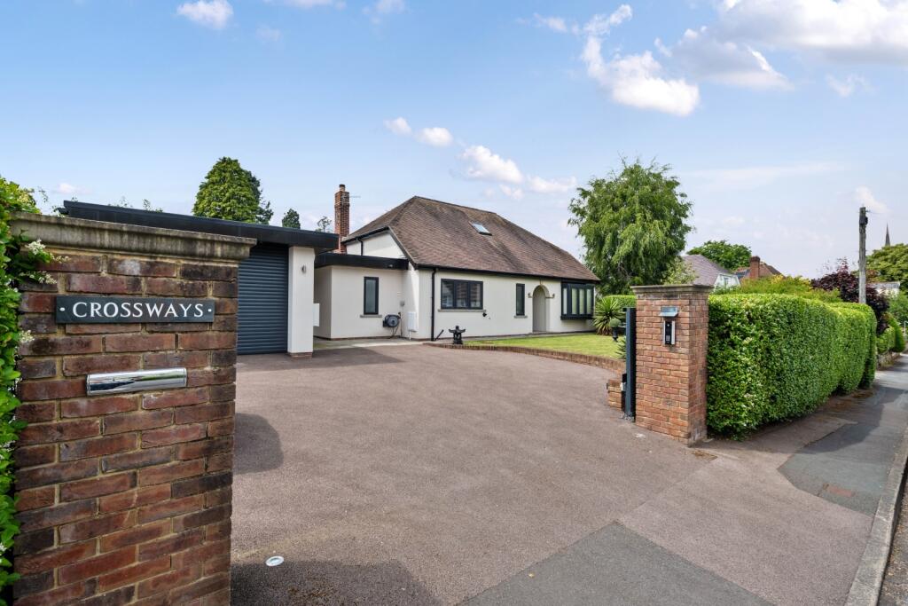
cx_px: 454
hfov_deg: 100.4
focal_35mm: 15
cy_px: 303
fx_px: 378
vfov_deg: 77.3
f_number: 8
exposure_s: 1/320
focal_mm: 15
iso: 100
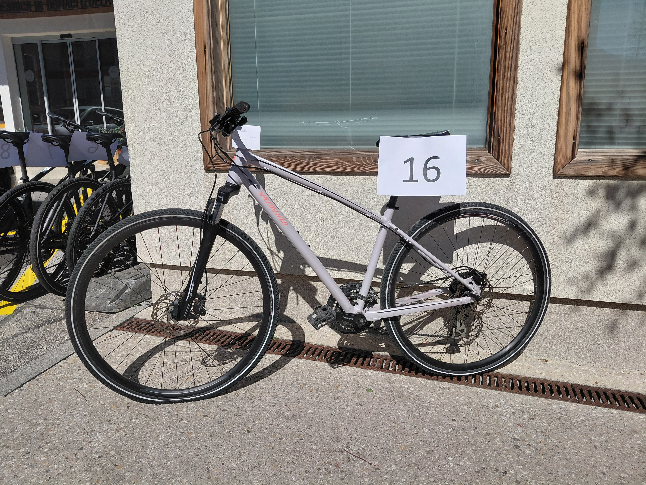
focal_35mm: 25
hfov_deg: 69.4
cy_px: 242
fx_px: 467
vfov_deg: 54.9
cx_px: 323
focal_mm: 4.69
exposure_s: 1/8306
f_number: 1.8
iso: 64
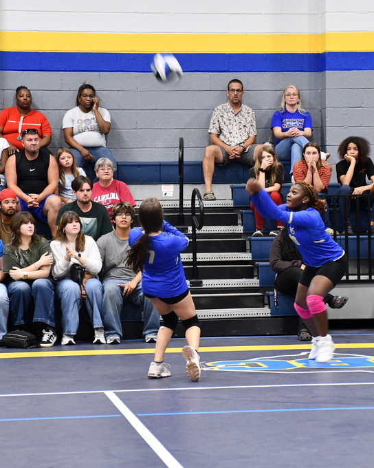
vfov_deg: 13.8
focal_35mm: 140
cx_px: 252
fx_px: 1937
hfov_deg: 11.0
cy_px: 234
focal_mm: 66
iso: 3200
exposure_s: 1/100
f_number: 5
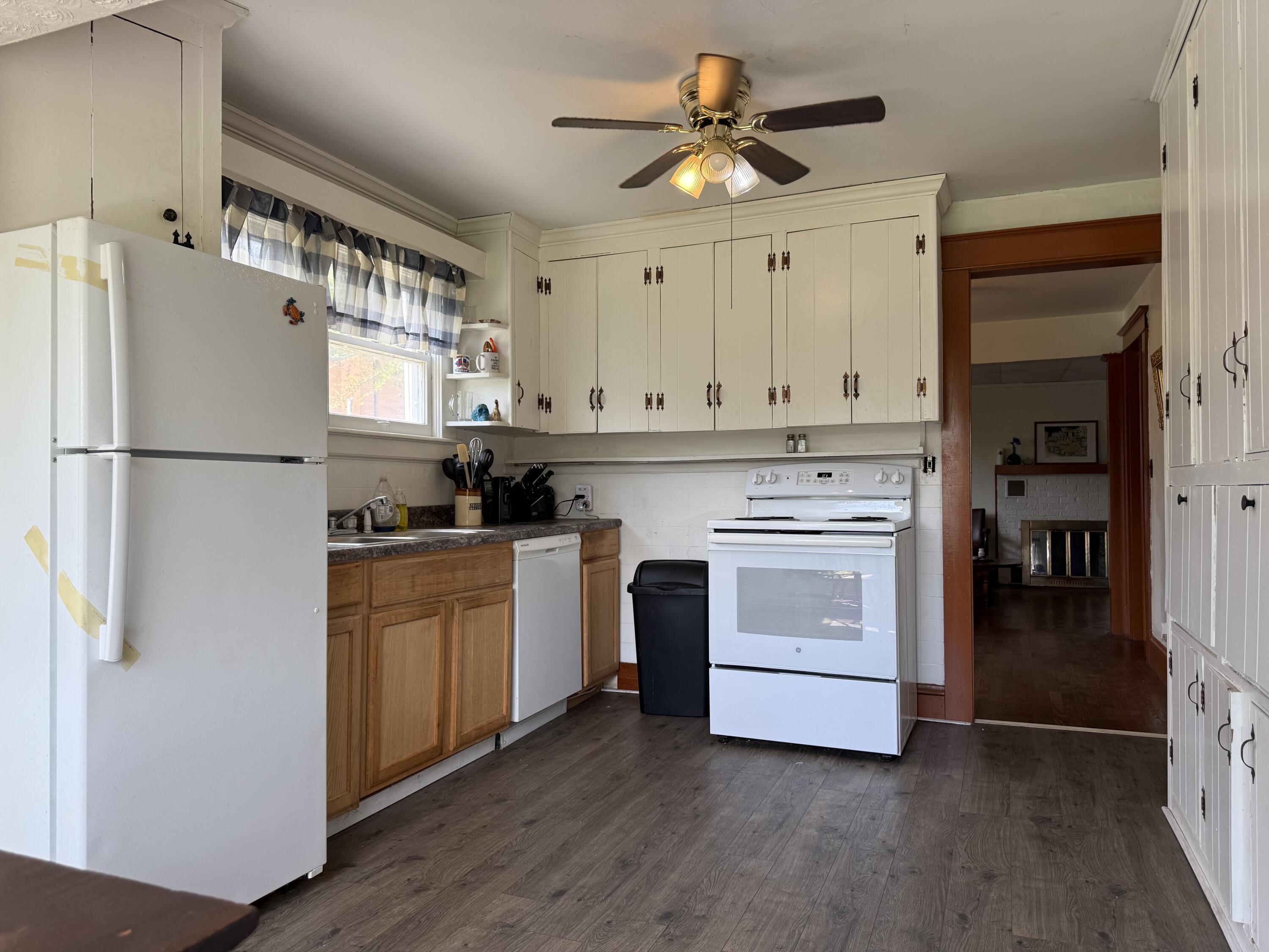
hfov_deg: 71.6
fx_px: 880
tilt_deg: +1.9
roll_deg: +0.3
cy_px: 476
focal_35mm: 24
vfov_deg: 56.8
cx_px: 634
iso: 100
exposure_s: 1/368
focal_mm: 6.76
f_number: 1.78
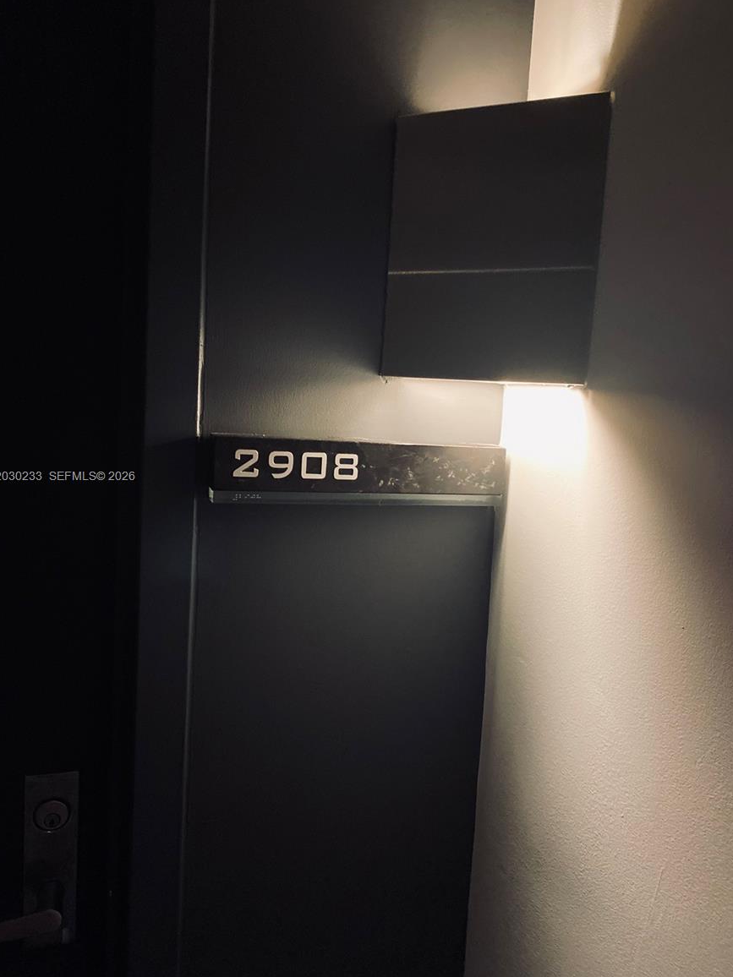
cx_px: 359
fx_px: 762
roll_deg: -3.2
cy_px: 478
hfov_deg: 51.4
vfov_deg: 65.3
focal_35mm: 27
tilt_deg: -6.1
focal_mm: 4.25
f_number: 1.8
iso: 640
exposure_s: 1/30
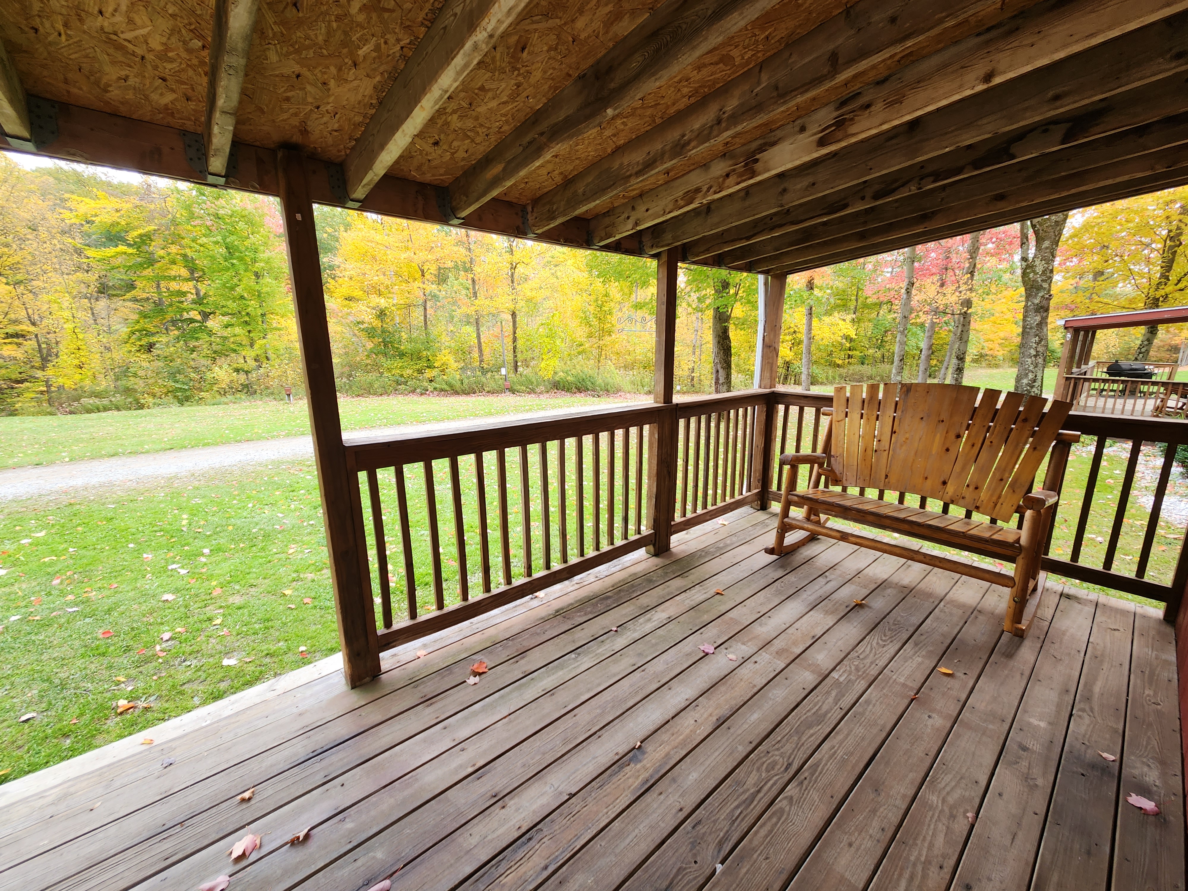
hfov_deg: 106.2
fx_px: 446
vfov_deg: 89.9
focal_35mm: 13
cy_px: 446
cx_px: 594
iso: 64
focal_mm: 2.2
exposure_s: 1/60
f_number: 2.2
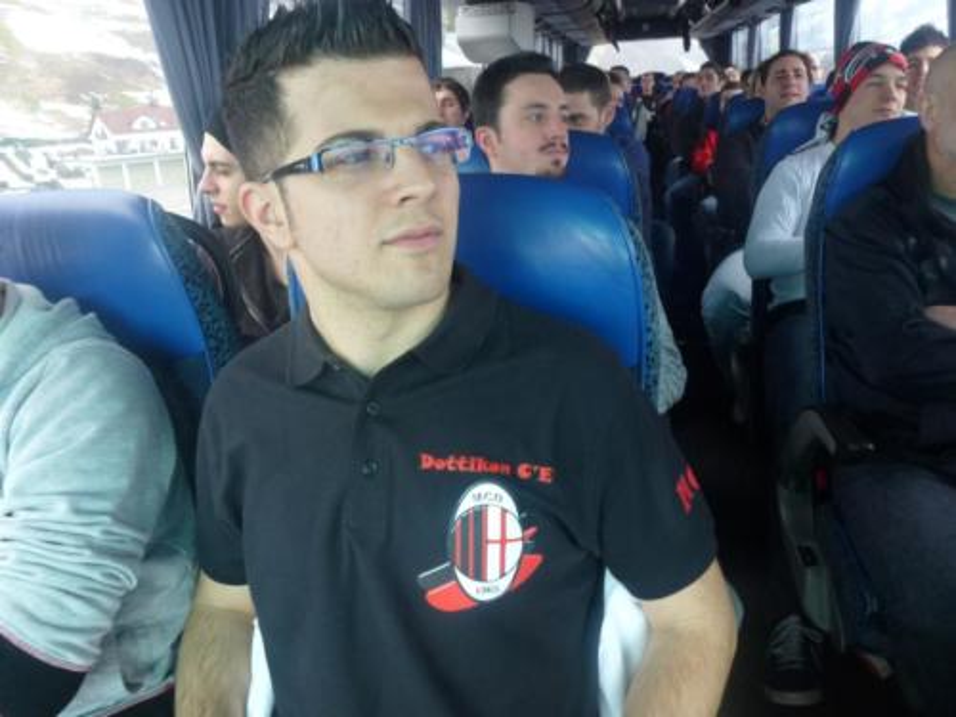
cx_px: 478
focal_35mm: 24
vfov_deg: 56.8
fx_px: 663
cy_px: 358
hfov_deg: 71.6
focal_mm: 4.3
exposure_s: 1/60
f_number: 3.3
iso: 160
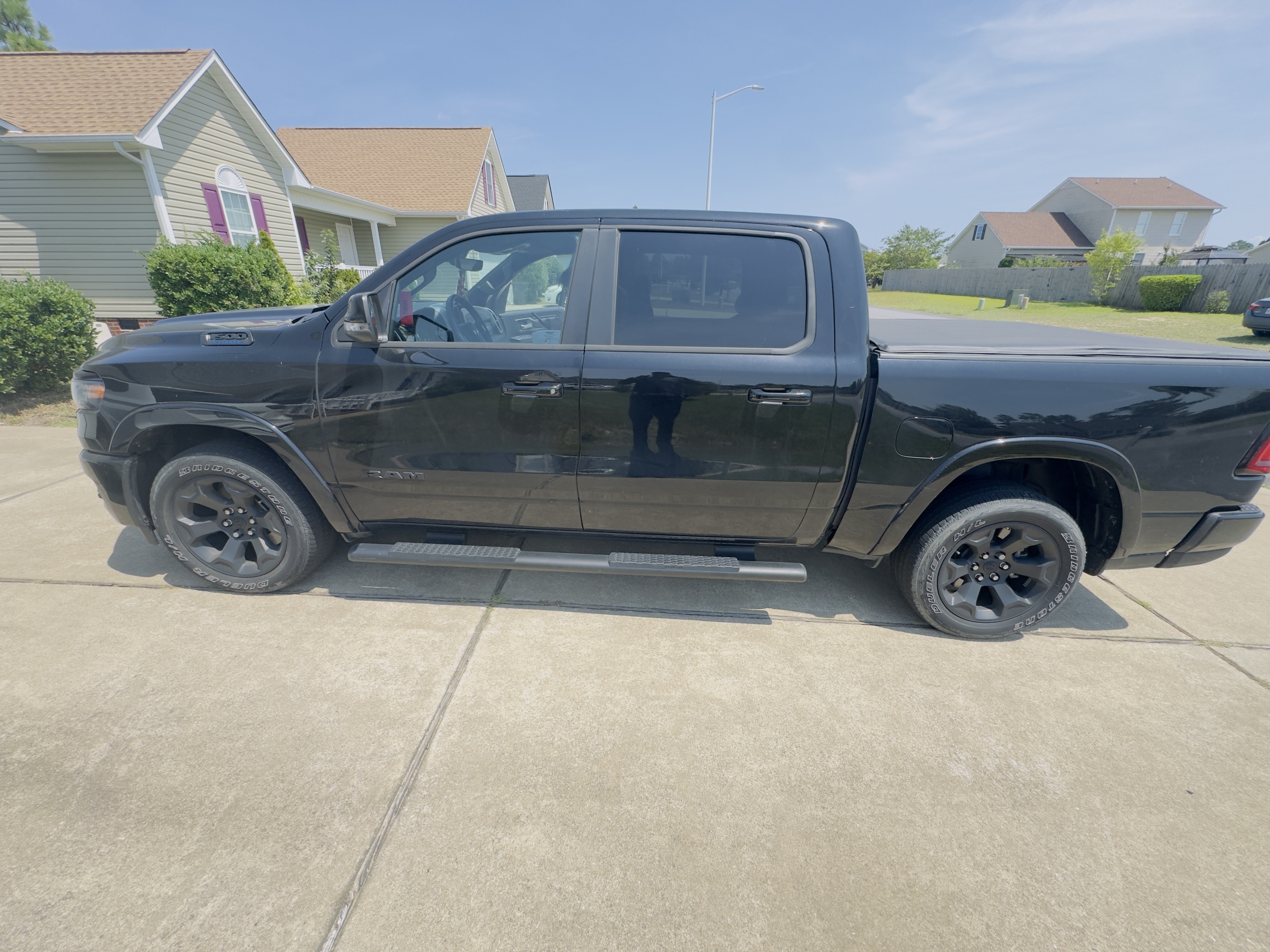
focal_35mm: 14
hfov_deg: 102.1
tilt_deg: -21.8
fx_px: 514
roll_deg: -0.3
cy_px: 476
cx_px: 635
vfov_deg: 85.7
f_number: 2.2
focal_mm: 2.22
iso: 50
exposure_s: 1/993
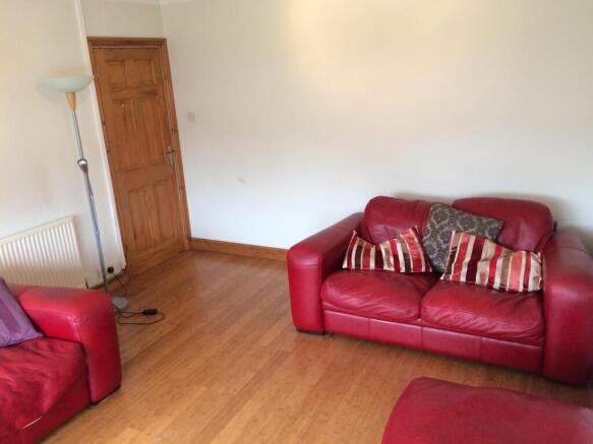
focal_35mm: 29
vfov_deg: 48.2
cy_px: 222
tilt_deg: -17.4
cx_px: 296
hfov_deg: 61.7
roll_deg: +3.0
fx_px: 497
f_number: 2.2
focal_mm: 4.15
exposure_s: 1/33
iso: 125
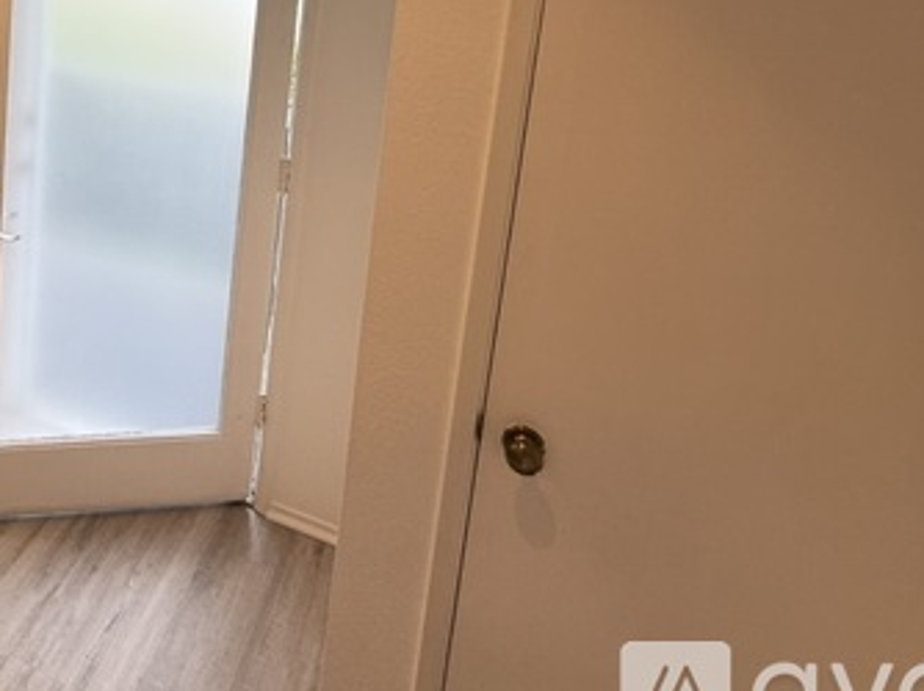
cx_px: 145
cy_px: 61
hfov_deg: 57.2
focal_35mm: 28
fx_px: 747
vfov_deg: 44.8
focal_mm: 2.22
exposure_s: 1/206
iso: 50
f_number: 2.2
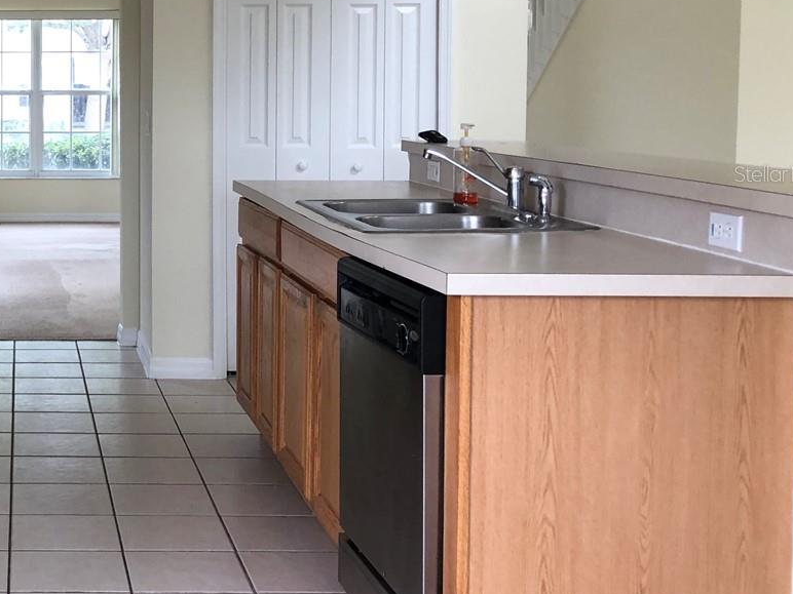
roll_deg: -0.3
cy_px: 173
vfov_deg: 25.0
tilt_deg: -5.2
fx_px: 1329
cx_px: 9
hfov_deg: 30.9
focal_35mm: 58
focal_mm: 3.99
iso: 40
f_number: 1.8
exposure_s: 1/24
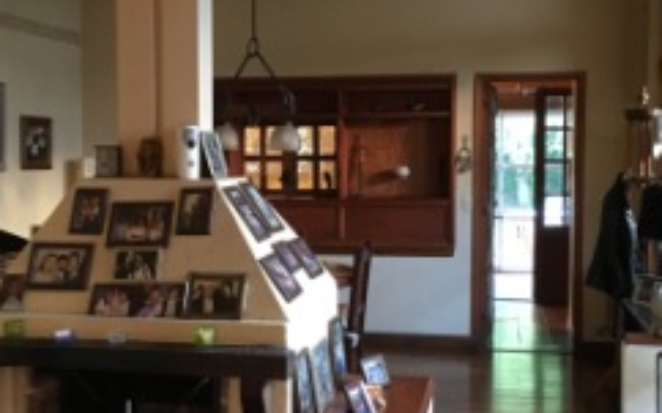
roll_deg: -0.7
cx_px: 279
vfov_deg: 22.7
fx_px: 1028
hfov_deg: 35.6
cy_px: 213
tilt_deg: -1.7
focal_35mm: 57
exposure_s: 1/17
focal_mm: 4.15
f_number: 2.2
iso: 250
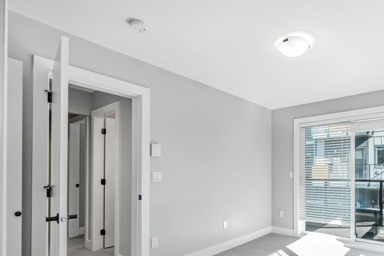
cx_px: 264
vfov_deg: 58.2
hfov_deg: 77.9
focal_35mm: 21
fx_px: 224
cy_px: 169
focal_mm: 10
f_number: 4
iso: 80
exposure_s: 1/80
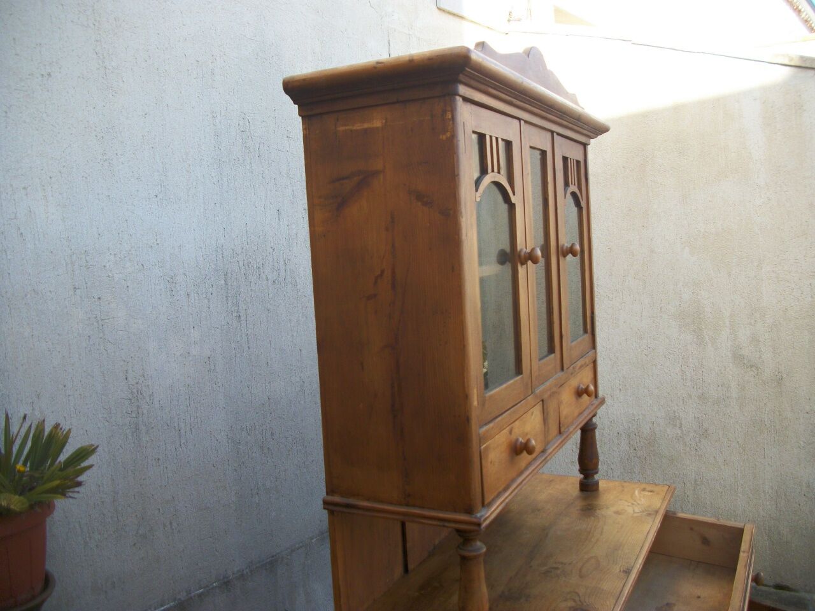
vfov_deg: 44.2
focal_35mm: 32
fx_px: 753
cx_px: 408
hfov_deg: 56.8
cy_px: 306
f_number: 2.9
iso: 80
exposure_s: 1/250
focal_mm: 5.7
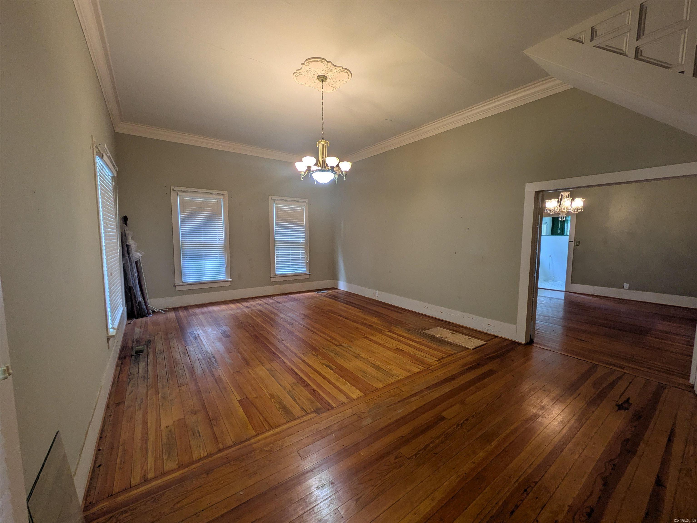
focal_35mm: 14
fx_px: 282
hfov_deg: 102.0
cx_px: 348
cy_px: 262
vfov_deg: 85.7
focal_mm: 1.83
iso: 67
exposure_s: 1/30
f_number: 2.2
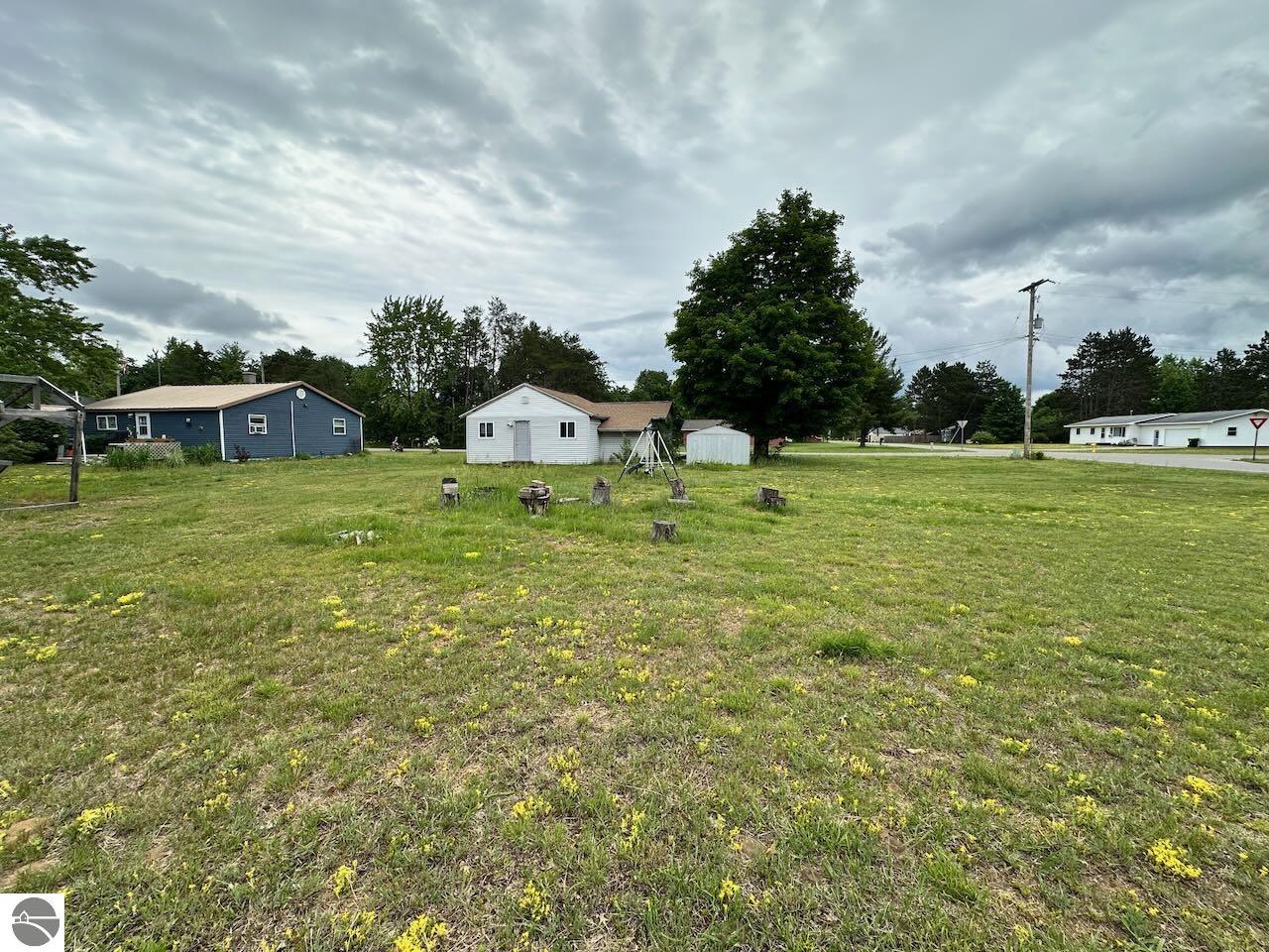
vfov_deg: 85.7
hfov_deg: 102.1
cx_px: 634
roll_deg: +0.3
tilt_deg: -3.1
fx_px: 513
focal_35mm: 14
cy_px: 476
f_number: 2.2
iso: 40
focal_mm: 2.22
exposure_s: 1/979
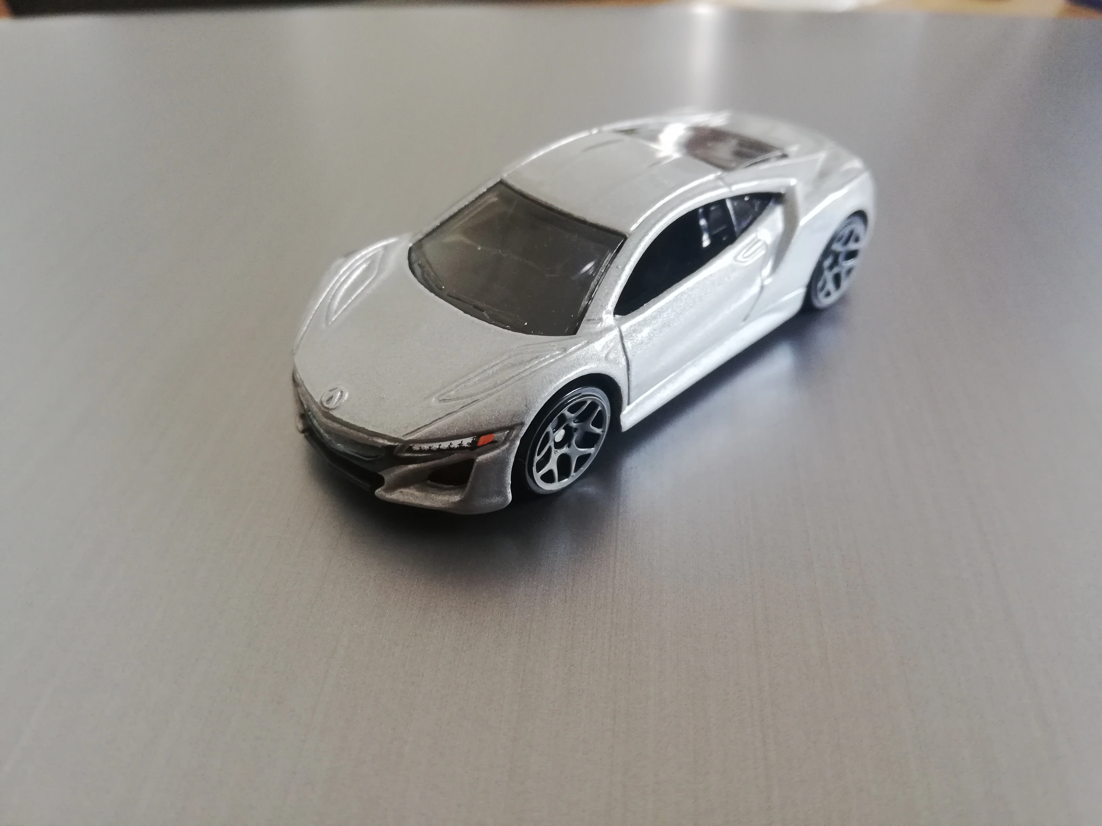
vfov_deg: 51.4
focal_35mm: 27
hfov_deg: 65.3
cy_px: 413
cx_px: 551
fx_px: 860
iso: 320
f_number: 2.2
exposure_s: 1/25
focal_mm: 3.81
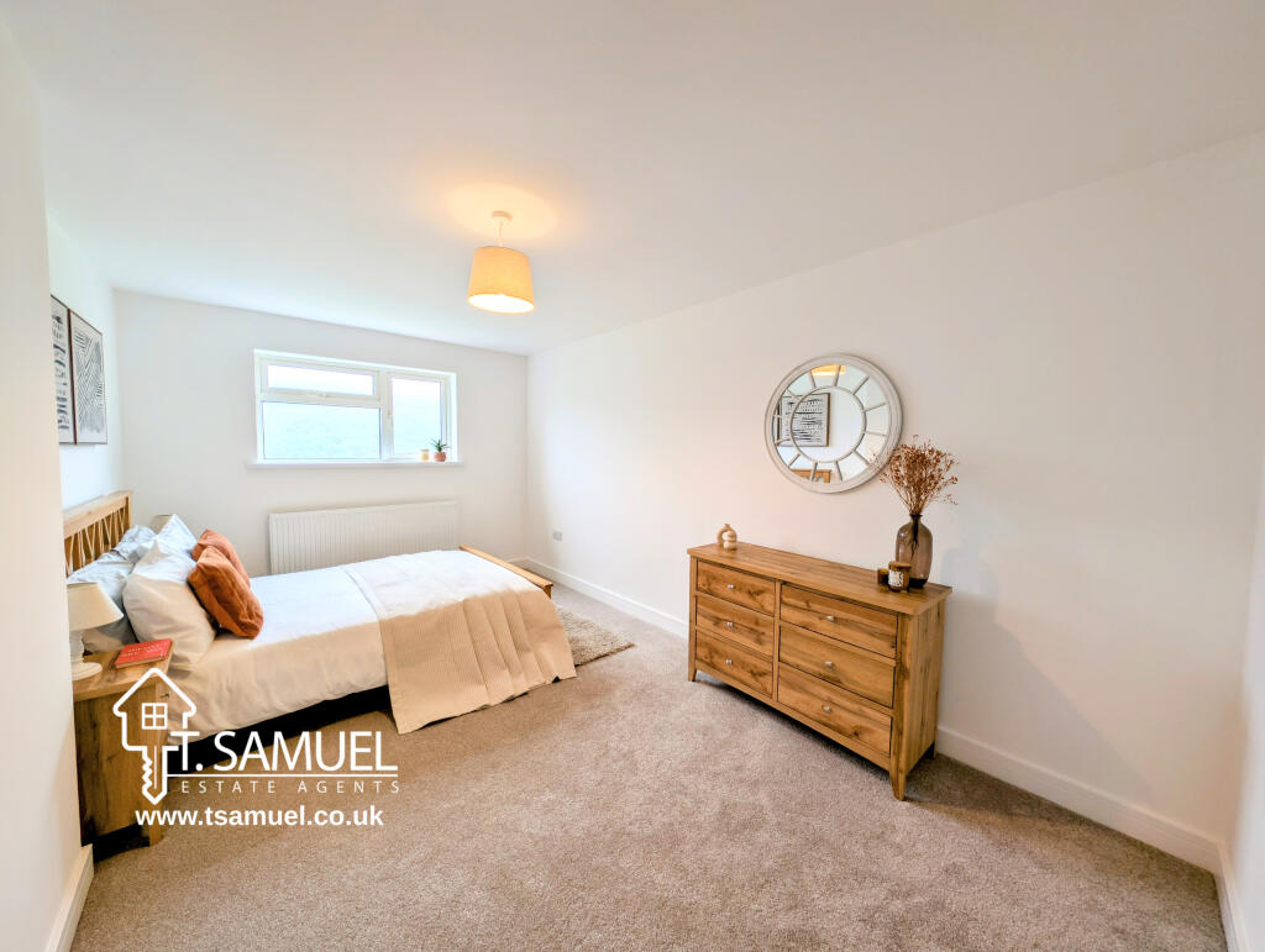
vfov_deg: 94.6
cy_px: 476
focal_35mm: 12
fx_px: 439
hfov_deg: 110.5
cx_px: 632
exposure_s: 1/93.9
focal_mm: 2.23
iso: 44
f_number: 1.95
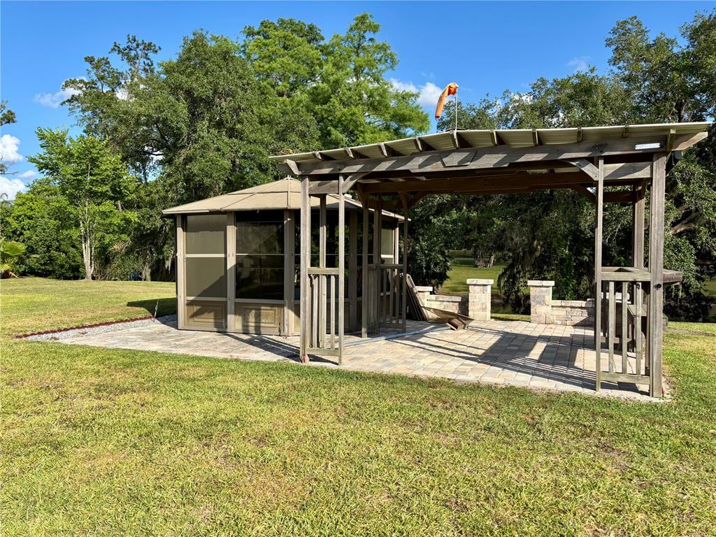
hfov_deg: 67.3
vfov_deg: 53.1
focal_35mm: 26
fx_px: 538
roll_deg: +0.5
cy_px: 268
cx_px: 358
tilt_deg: -2.5
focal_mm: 5.96
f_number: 1.6
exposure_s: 1/2342
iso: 50
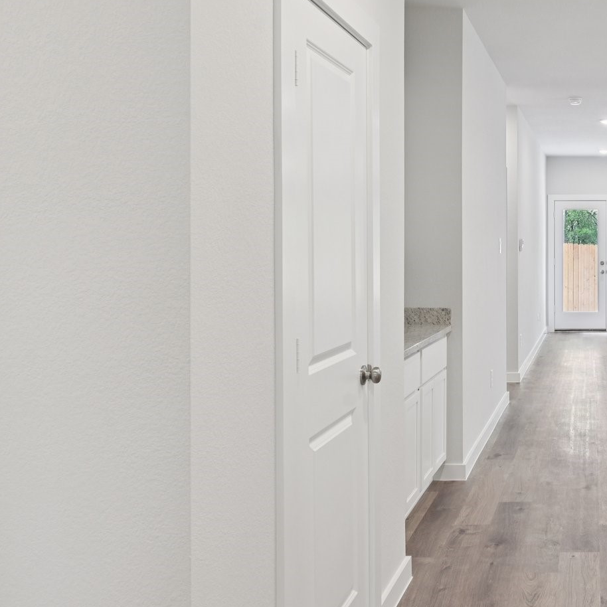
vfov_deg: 41.7
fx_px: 794
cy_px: 244
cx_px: 600
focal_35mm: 40
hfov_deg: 37.6
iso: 400
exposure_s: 1/13
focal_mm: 21
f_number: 8
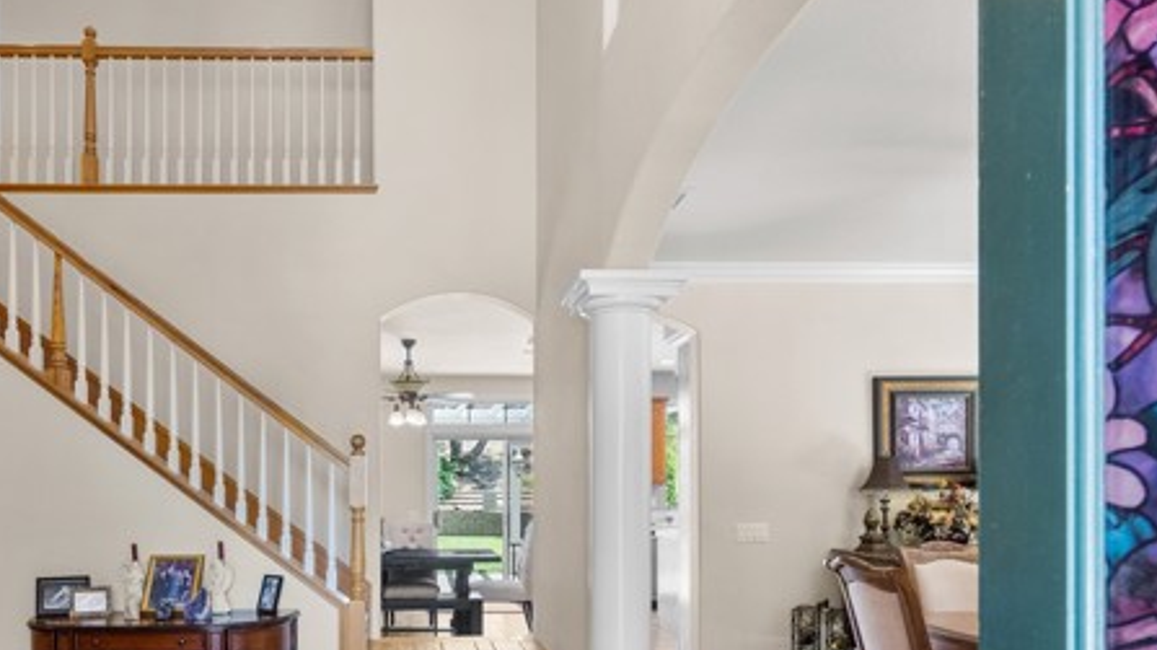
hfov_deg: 74.9
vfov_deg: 45.7
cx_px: 427
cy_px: 499
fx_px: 736
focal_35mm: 24
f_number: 8
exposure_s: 1/30
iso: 2000
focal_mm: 16
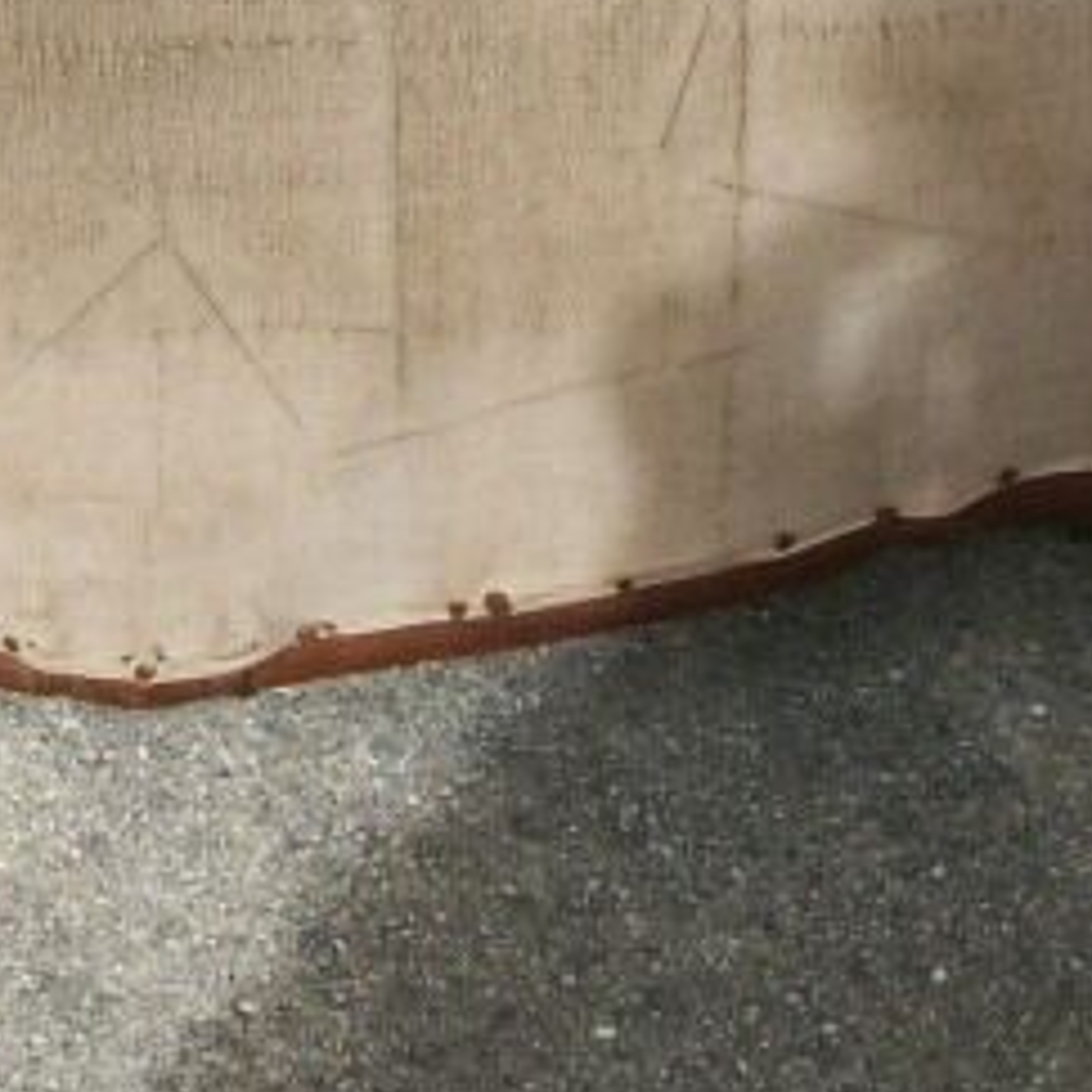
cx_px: 301
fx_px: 5318
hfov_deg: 11.7
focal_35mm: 149
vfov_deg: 11.5
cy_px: -247
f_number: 8.8
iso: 80
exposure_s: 1/160
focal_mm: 5.7
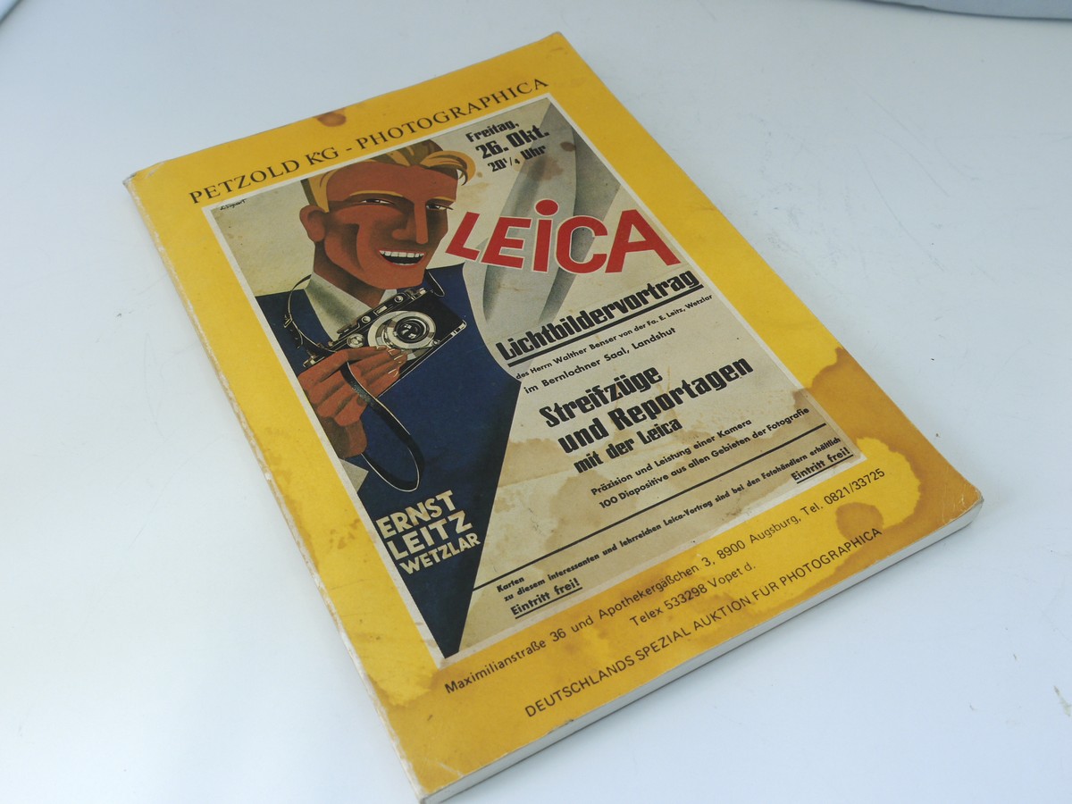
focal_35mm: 38
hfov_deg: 49.0
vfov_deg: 37.7
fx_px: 1177
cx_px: 536
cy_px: 402
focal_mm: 19
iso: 400
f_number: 9
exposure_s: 1/13
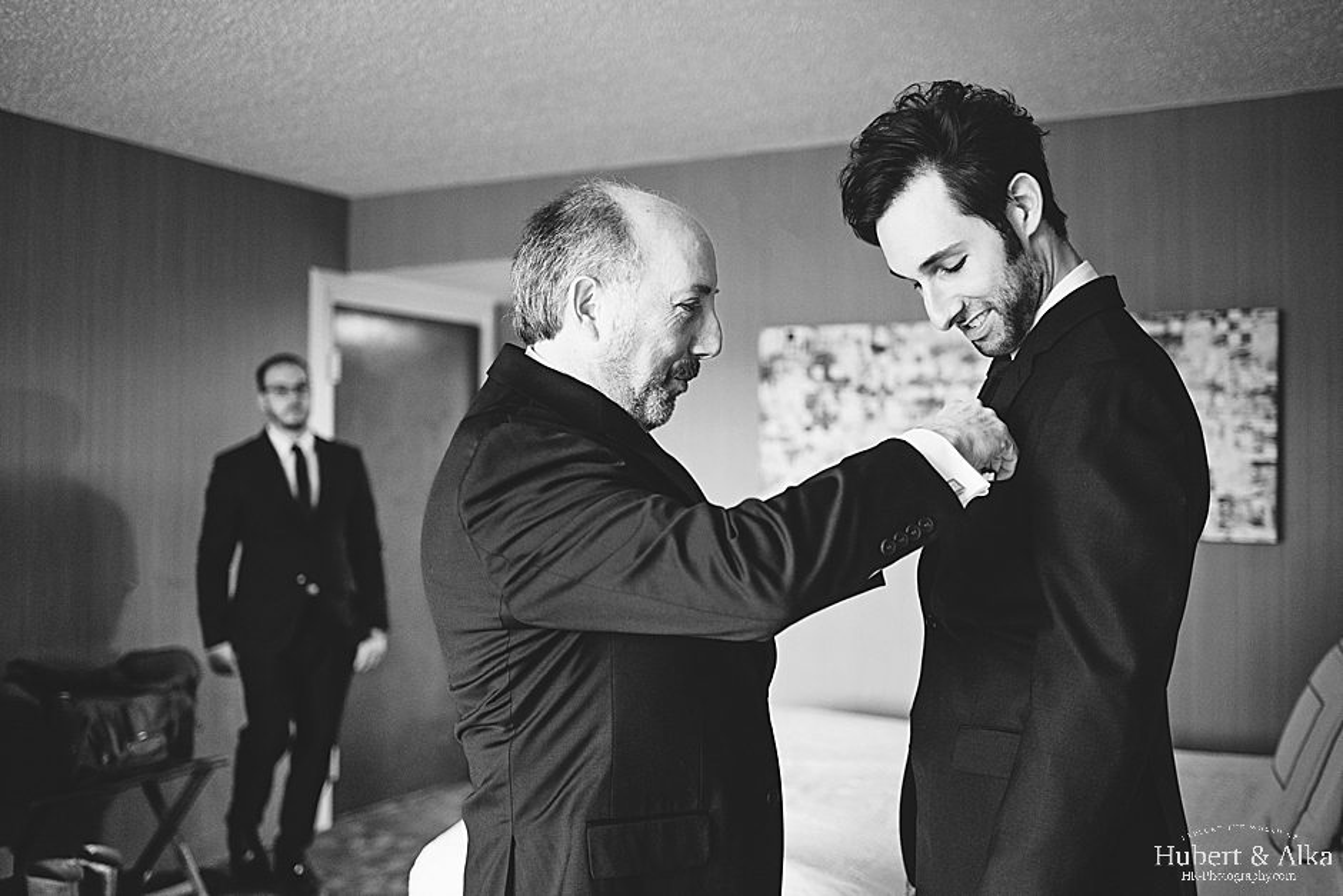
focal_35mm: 35
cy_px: 448
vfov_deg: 37.9
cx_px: 672
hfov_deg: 54.4
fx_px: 1306
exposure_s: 1/80
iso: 800
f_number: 1.8
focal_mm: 35
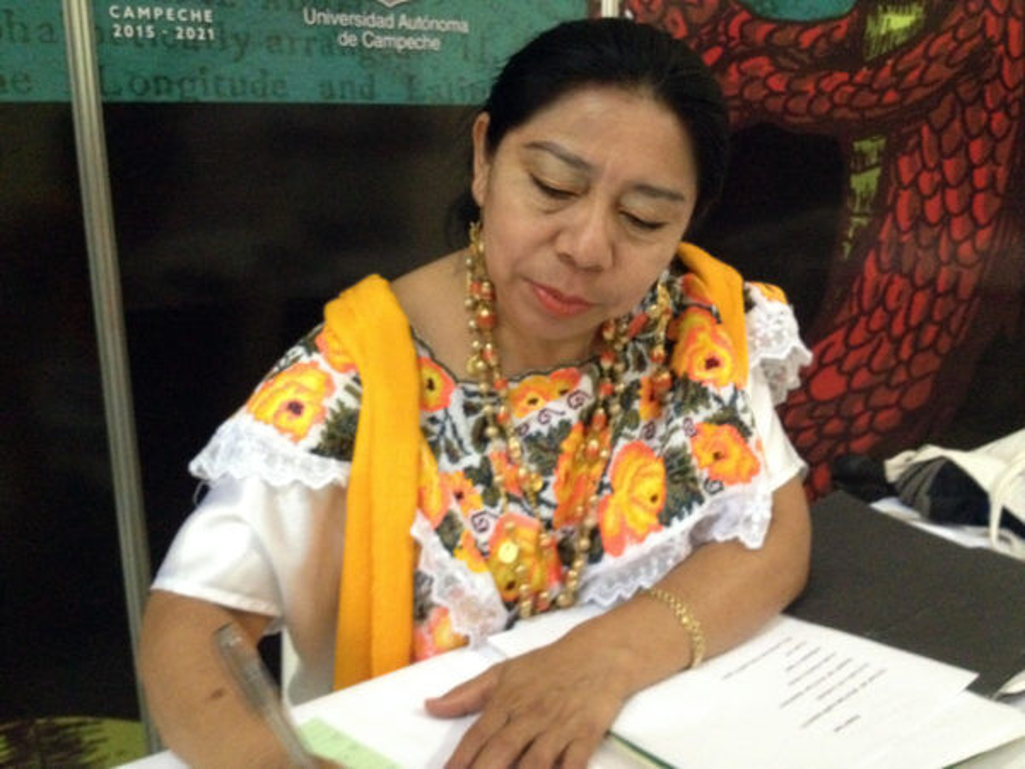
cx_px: 512
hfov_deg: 52.6
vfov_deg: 40.7
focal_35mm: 35
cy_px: 384
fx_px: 1036
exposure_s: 1/15
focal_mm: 4.28
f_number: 2.4
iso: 640
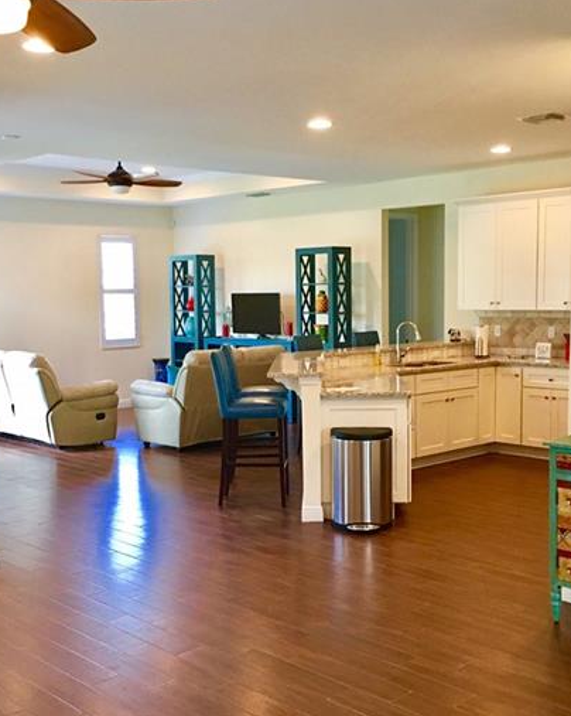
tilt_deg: -5.7
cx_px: 276
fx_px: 909
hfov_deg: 34.9
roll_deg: +0.5
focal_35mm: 43
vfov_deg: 42.9
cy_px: 402
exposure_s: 1/15
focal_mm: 4.15
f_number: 2.2
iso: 64
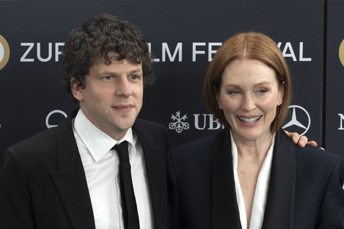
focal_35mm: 164
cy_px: 101
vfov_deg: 8.3
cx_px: 149
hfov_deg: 12.5
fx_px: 1569
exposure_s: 1/500
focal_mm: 144
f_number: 6.3
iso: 2000
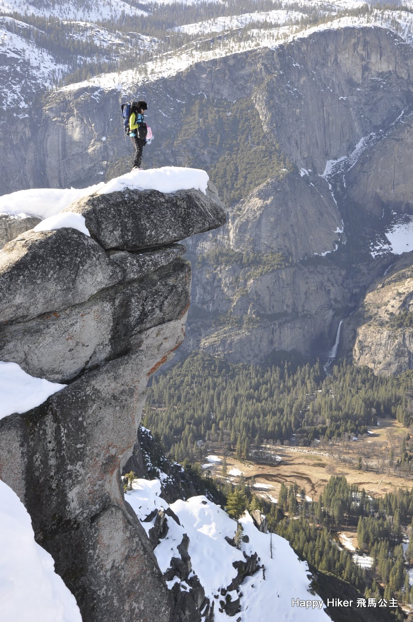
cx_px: 206
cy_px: 311
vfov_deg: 35.1
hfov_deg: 23.7
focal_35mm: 57
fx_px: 983
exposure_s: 1/50
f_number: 8
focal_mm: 38
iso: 200
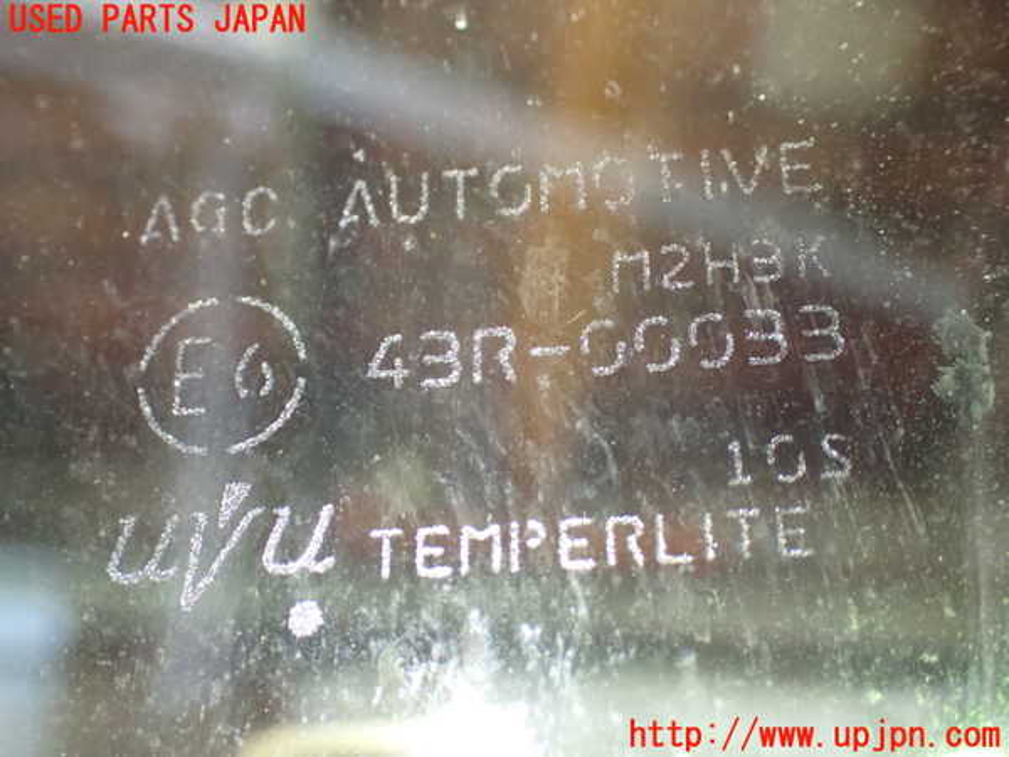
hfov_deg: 38.2
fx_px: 1457
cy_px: 378
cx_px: 504
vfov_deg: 29.1
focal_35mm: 50
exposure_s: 1/50
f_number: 3.2
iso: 1250
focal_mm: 9.01
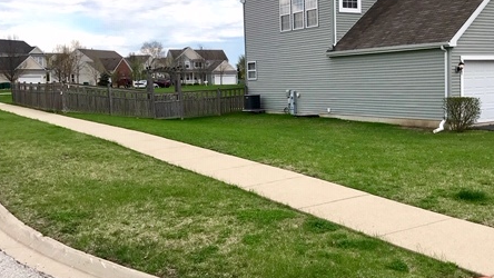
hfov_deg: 46.0
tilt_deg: -3.5
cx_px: 308
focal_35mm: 44
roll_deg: +0.7
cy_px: 117
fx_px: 576
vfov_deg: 27.1
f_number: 1.8
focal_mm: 3.99
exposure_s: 1/742
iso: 20
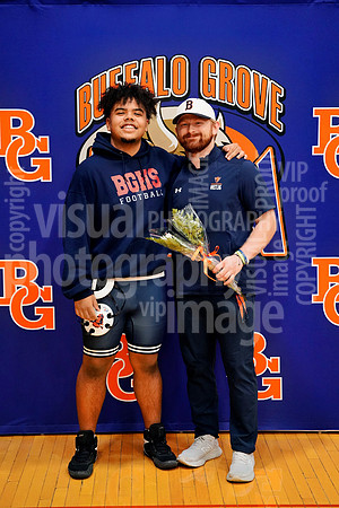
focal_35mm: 70
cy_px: 254
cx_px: 170
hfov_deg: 19.5
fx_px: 989
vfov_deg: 28.8
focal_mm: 70
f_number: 2.8
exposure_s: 1/640
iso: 8000
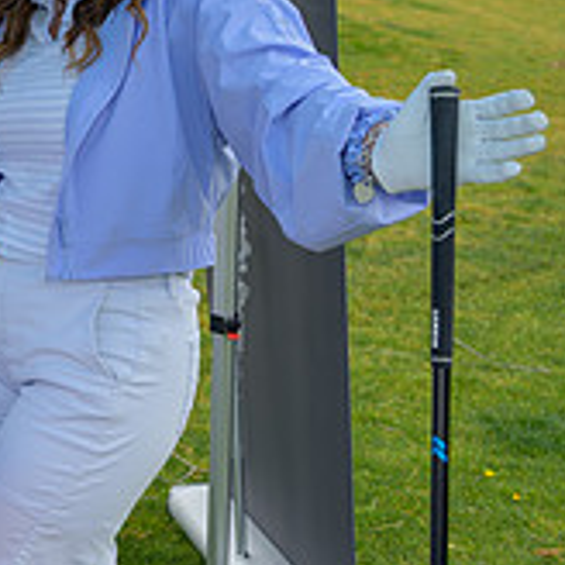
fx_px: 1865
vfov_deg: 17.1
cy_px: 105
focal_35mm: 101
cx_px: -400
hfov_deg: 15.3
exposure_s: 1/200
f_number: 4
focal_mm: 33.5
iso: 100
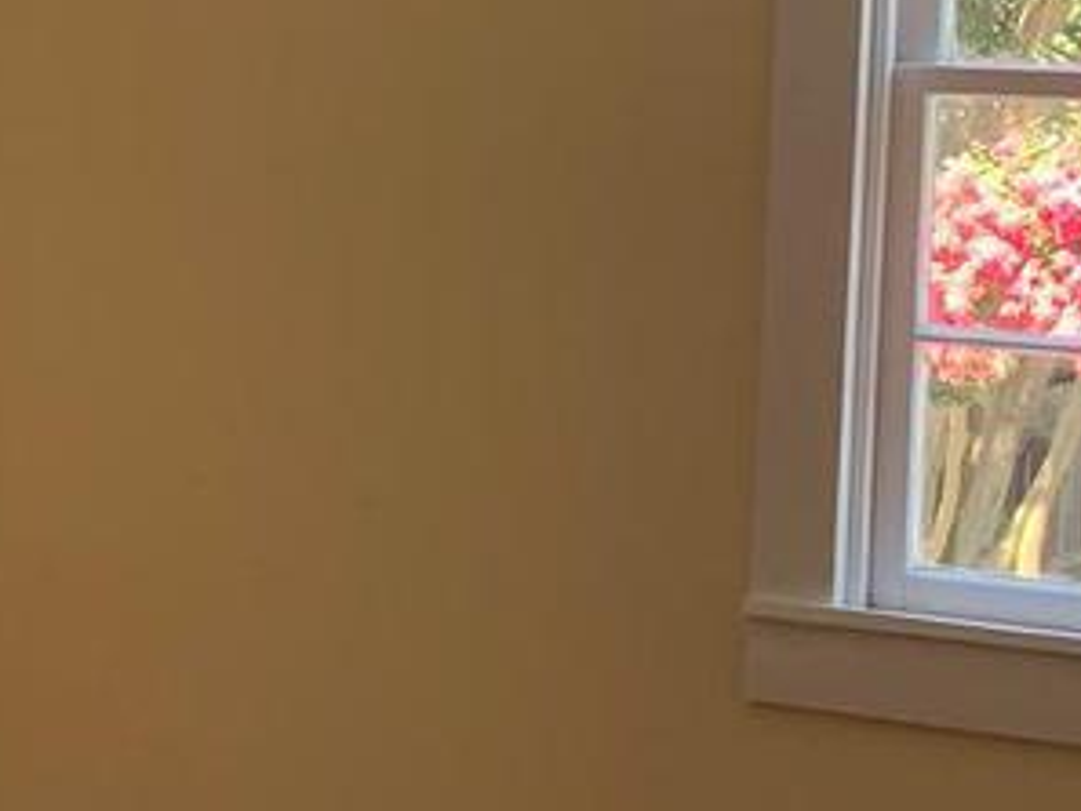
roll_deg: +1.0
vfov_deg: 11.8
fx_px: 3936
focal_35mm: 126
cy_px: 480
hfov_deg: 14.9
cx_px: -317
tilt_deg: -11.4
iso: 64
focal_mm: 4.25
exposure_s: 1/121
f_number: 1.8
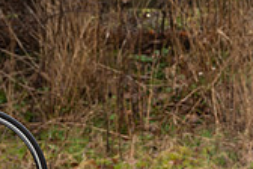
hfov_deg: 5.1
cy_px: -20
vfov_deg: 3.4
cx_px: -125
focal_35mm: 400
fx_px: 2811
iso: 320
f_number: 3.5
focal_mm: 116
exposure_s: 1/1000
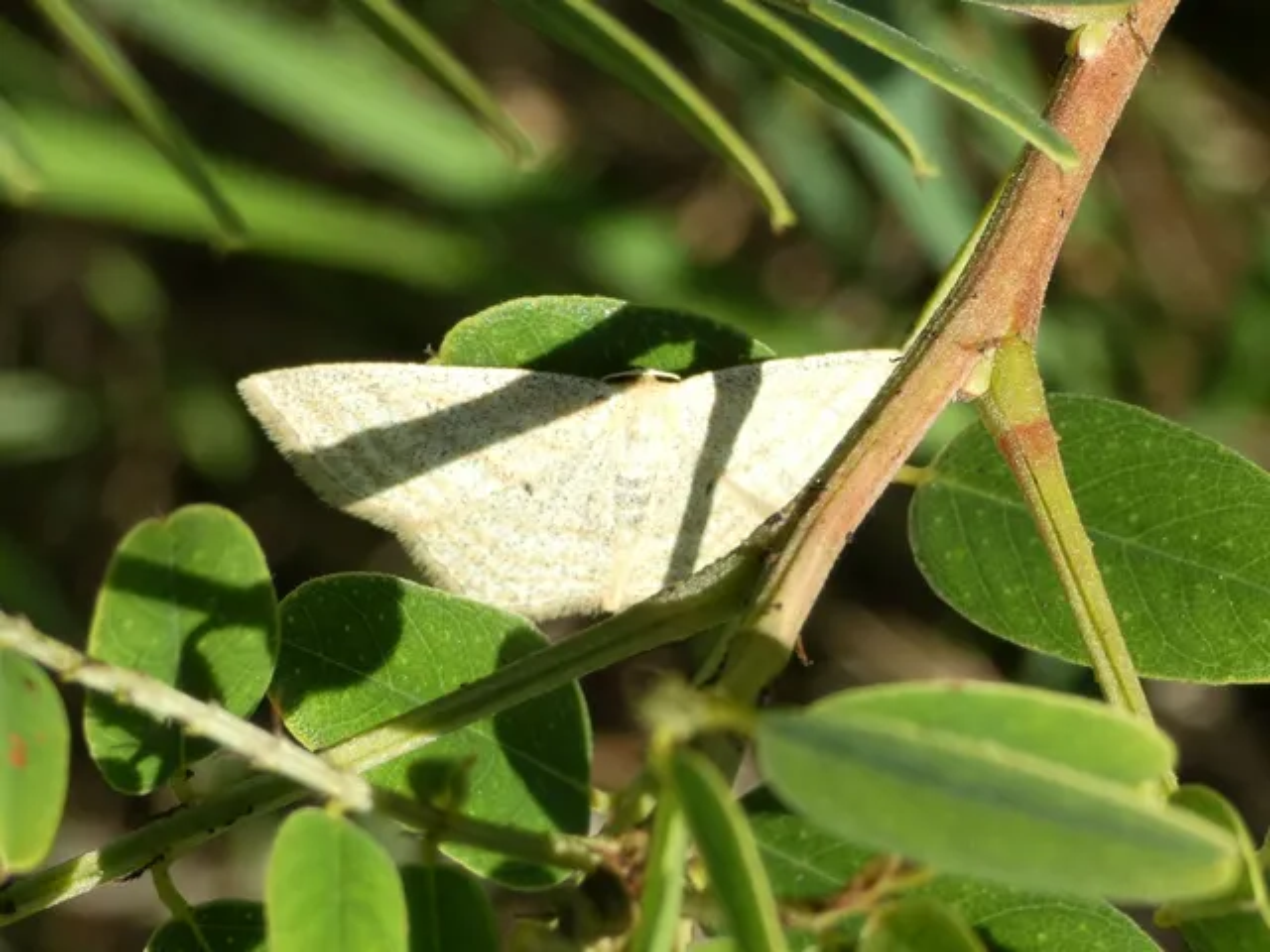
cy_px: 476
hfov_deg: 12.3
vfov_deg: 9.3
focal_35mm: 160
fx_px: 5870
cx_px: 635
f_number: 5.4
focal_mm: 28.8
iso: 80
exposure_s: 1/100
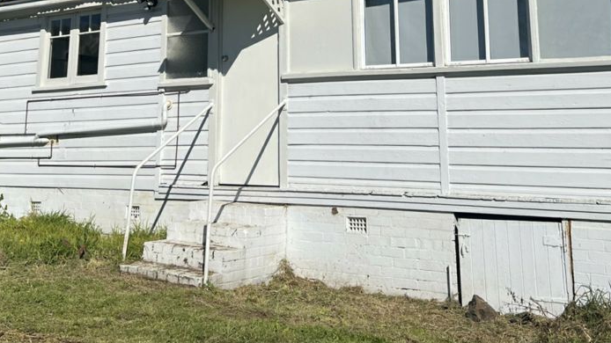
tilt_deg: +10.2
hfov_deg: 42.0
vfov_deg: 23.3
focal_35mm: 49
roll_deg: -0.9
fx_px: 794
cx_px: 272
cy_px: -7
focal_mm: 5.7
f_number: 1.5
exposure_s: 1/11364
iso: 50
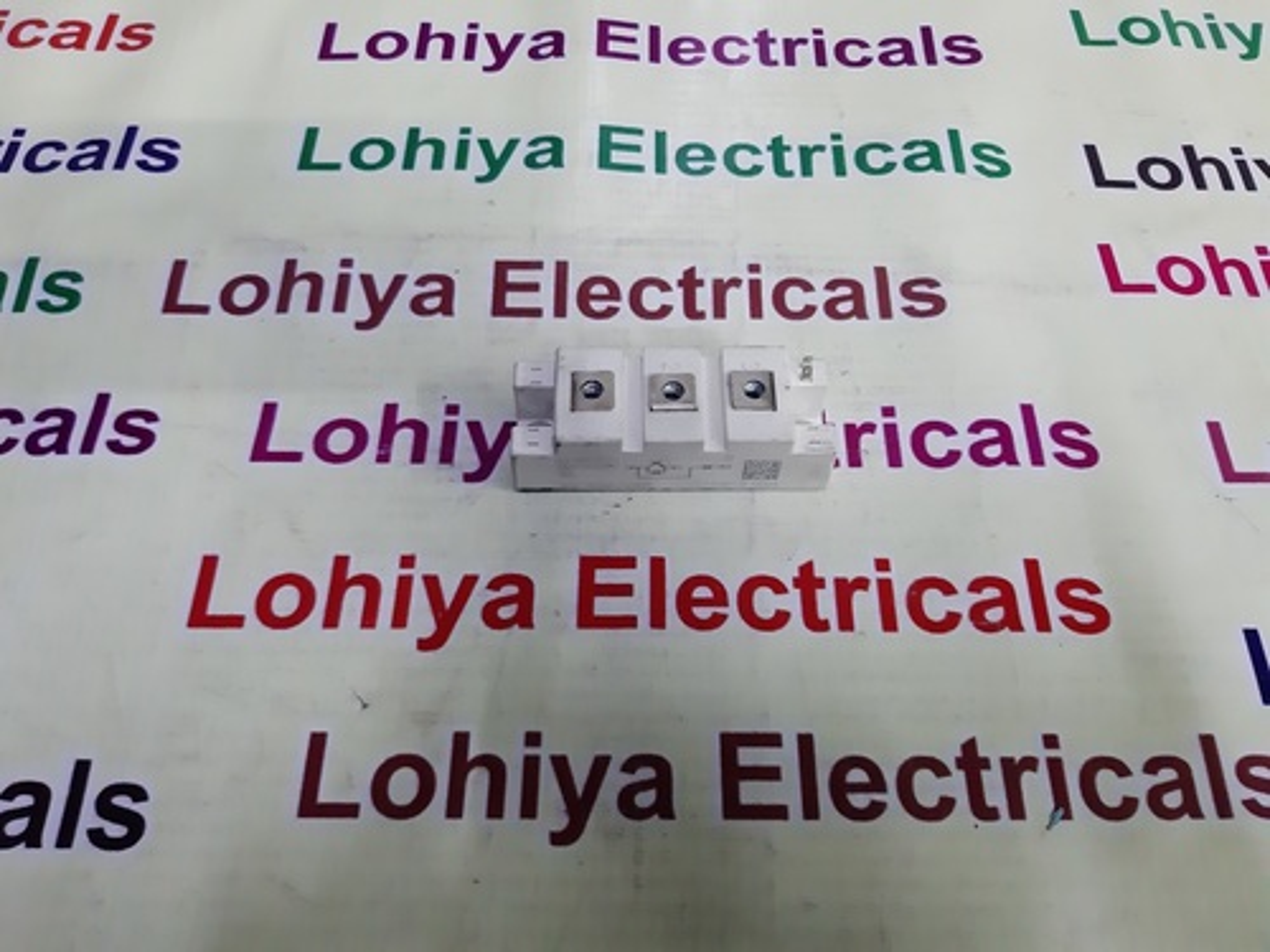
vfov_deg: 51.4
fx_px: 991
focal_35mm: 27
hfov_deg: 65.3
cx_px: 635
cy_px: 476
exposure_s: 1/33
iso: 400
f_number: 1.7
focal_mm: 3.93
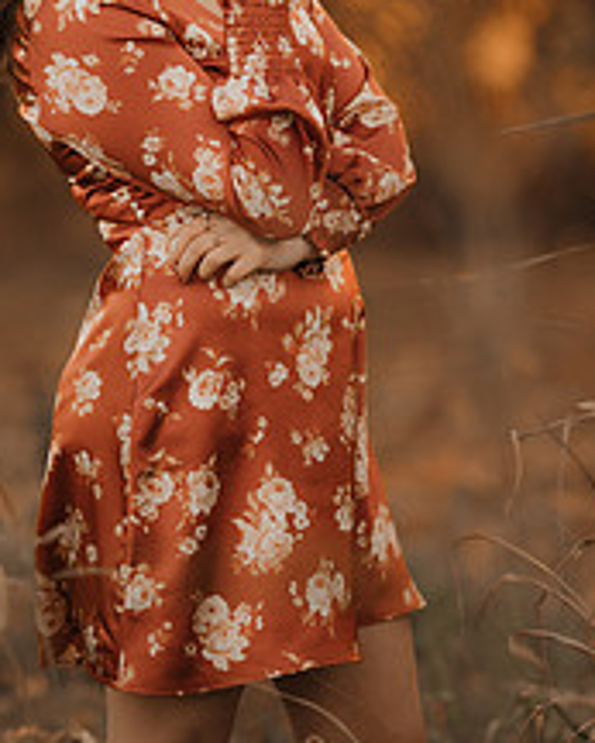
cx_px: 220
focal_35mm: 307
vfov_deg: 6.3
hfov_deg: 5.0
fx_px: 6753
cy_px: 7
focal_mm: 105
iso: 125
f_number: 1.6
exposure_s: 1/500
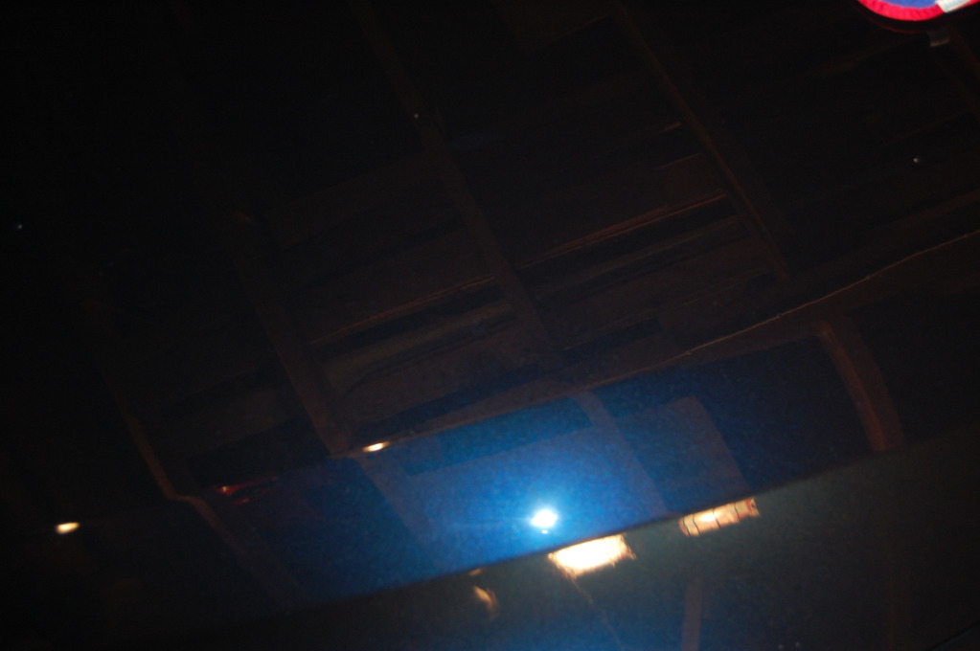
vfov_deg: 31.8
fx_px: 1142
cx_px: 490
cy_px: 326
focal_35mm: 42
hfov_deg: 46.4
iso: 400
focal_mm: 28
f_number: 4.2
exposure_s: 1/60
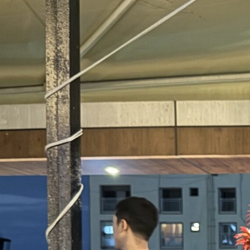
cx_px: 409
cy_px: 288
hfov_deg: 16.1
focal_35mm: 96
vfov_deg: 17.4
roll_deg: +0.9
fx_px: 784
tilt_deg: +0.1
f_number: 1.78
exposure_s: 1/14
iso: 1000
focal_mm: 6.76
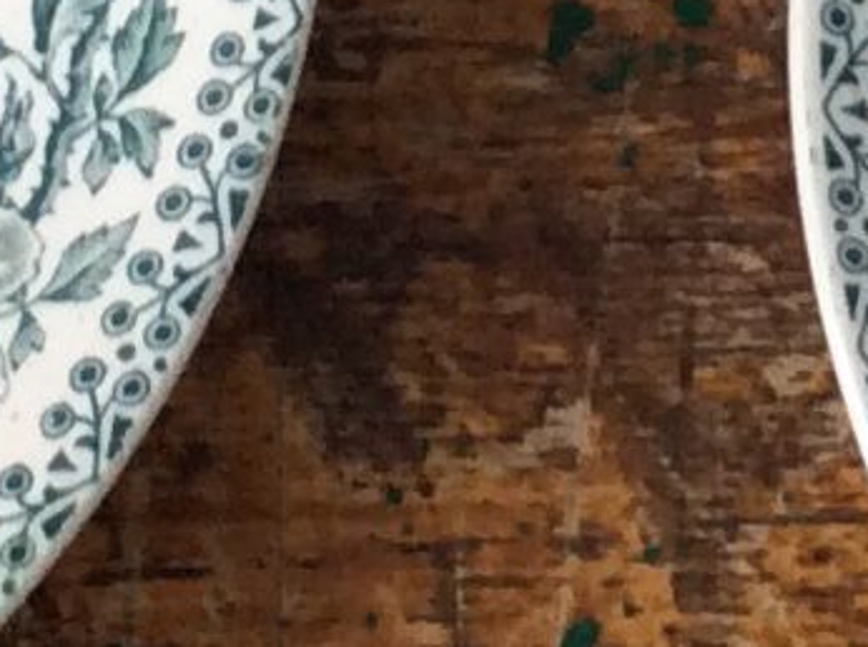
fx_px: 6006
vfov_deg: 6.0
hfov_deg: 8.3
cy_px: -692
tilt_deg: -62.5
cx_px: 687
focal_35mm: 240
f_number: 2.4
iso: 64
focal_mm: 3.3
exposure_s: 1/100
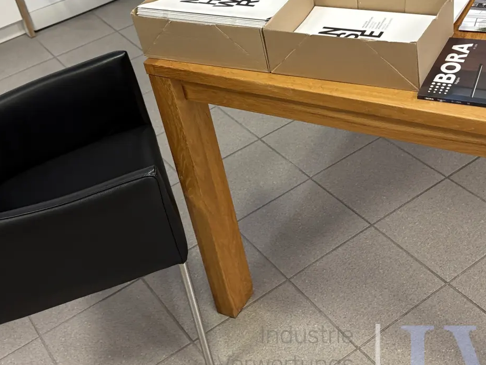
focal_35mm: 54
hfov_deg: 35.4
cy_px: 99
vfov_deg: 26.7
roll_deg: +16.4
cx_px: 292
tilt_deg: -28.2
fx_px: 758
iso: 125
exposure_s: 1/50
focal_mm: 5.96
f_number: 1.6
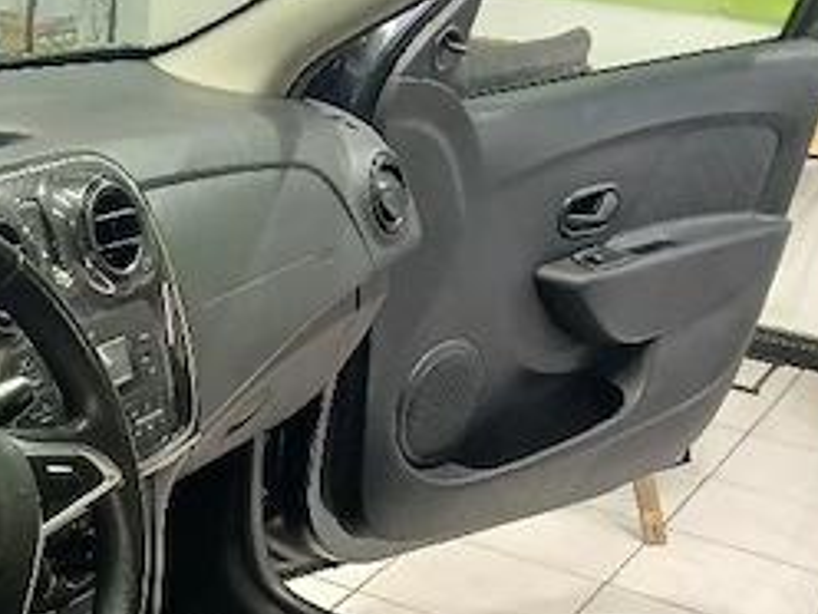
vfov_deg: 22.4
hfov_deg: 28.3
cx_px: -49
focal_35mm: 63
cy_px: 617
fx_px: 1489
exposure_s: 1/50.3
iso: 320
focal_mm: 3.98
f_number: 1.8
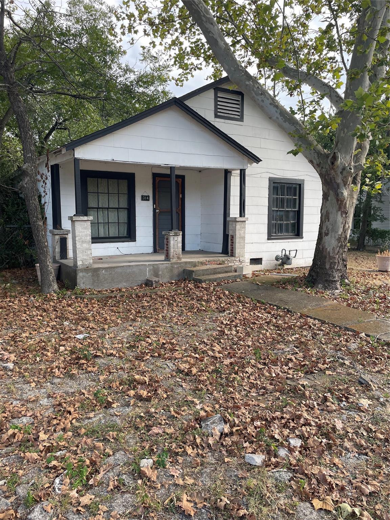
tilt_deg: -5.5
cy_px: 260
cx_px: 195
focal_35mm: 26
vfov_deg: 67.3
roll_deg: -0.1
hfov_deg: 53.1
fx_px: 391
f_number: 1.6
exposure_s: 1/553
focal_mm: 4.2
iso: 32
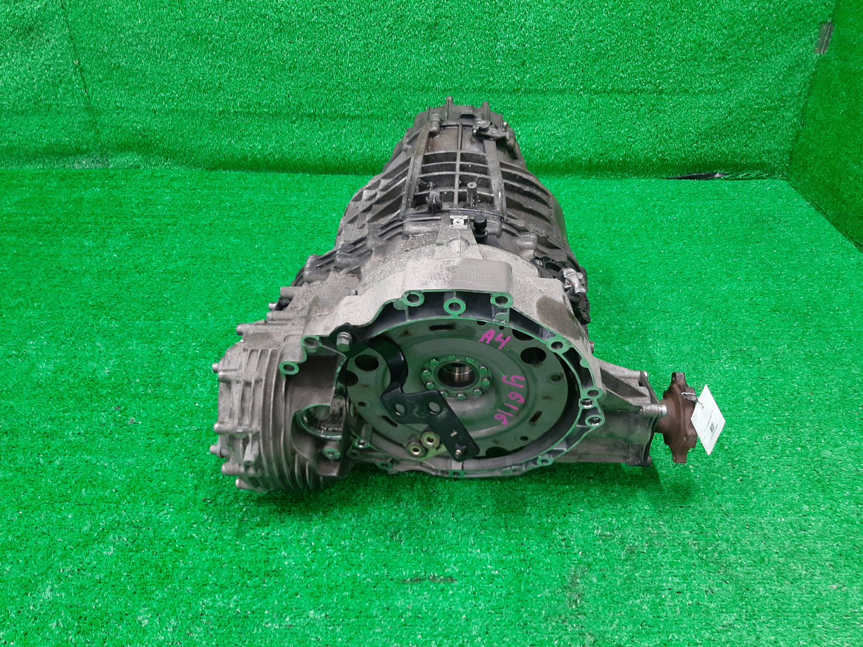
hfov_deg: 67.3
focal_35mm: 26
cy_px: 324
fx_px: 648
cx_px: 432
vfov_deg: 53.1
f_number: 1.7
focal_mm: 3.93
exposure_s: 1/50
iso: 167
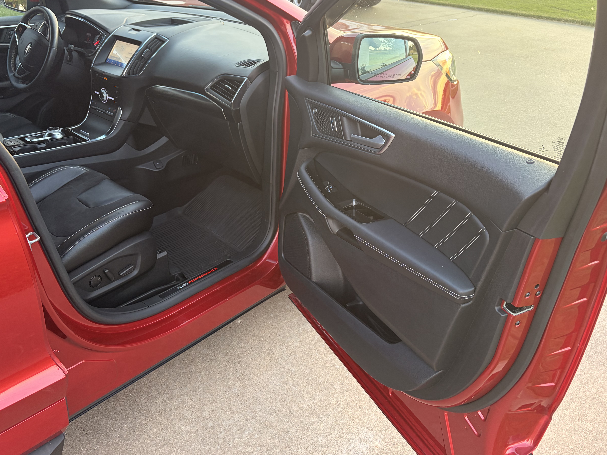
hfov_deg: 58.3
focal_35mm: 31
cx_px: 283
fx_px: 544
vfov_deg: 45.3
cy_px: 199
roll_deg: +0.8
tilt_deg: -25.2
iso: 80
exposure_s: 1/122
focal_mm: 5.96
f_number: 1.6
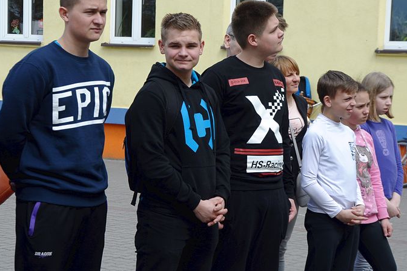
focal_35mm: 110
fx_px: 1243
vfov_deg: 12.4
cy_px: 129
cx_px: 226
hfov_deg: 18.6
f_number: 7.1
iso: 500
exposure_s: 1/800
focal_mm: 58
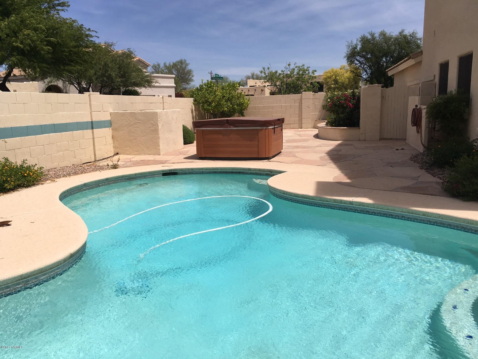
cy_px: 180
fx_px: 400
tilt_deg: -10.2
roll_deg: +2.6
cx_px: 239
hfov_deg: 61.7
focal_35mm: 29
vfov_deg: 48.2
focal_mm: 4.15
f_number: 2.2
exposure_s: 1/2959
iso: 25
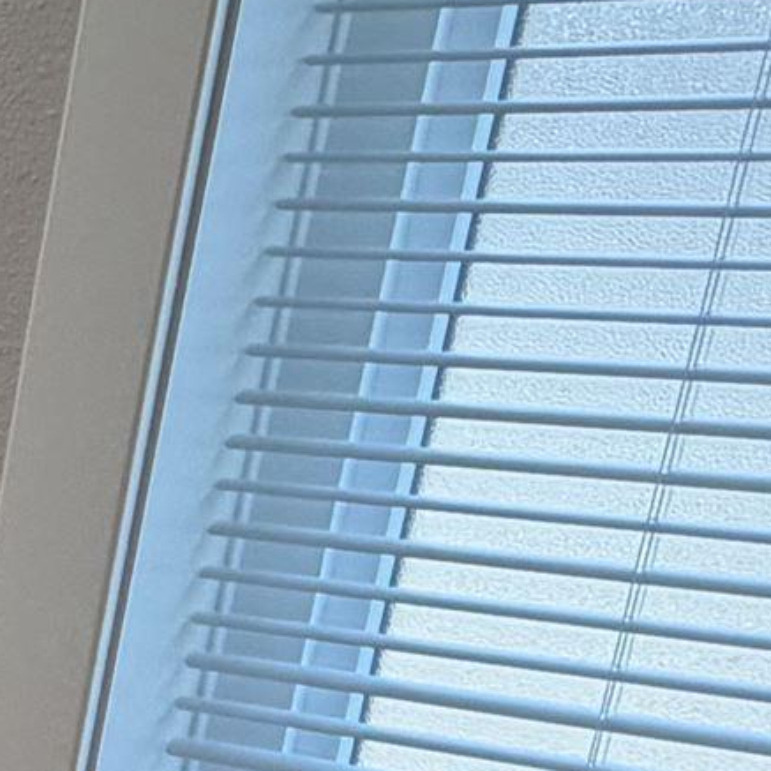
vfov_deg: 19.2
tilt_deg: -15.3
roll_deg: +1.2
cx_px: -1223
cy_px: 826
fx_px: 2192
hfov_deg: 13.1
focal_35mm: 87
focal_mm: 2.22
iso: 125
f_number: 2.2
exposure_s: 1/120
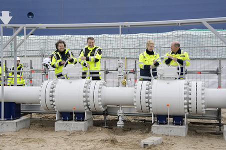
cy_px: 75
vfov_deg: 21.9
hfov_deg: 32.4
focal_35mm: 62
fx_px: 389
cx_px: 113
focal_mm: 62
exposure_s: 1/400
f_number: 6.3
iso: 4000
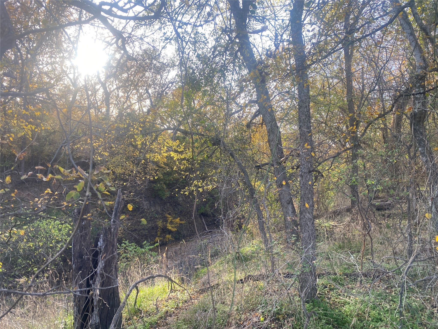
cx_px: 219
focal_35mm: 26
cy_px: 164
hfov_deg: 67.3
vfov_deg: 53.1
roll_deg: -1.5
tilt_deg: +0.6
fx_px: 329
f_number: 1.8
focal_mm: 4.25
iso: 32
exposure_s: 1/186
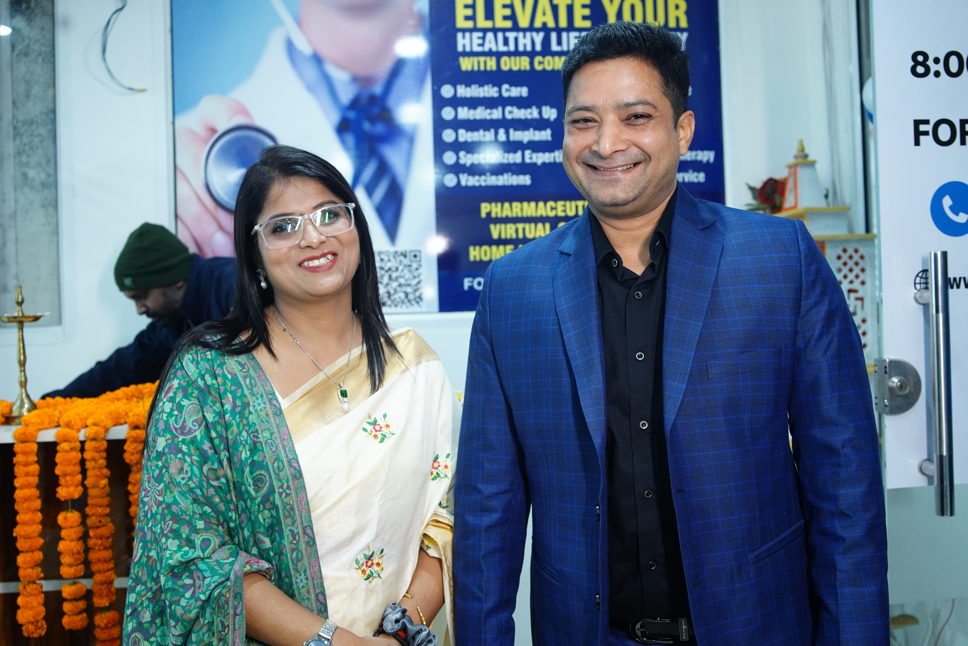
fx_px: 941
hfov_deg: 54.4
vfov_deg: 37.9
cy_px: 323
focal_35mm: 35
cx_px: 484
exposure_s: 1/100
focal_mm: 35
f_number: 5
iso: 1600
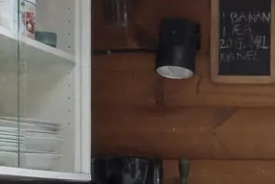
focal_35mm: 150
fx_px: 1150
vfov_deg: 9.0
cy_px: 242
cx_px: 467
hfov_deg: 12.6
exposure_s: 1/30
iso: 200
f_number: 8
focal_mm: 15
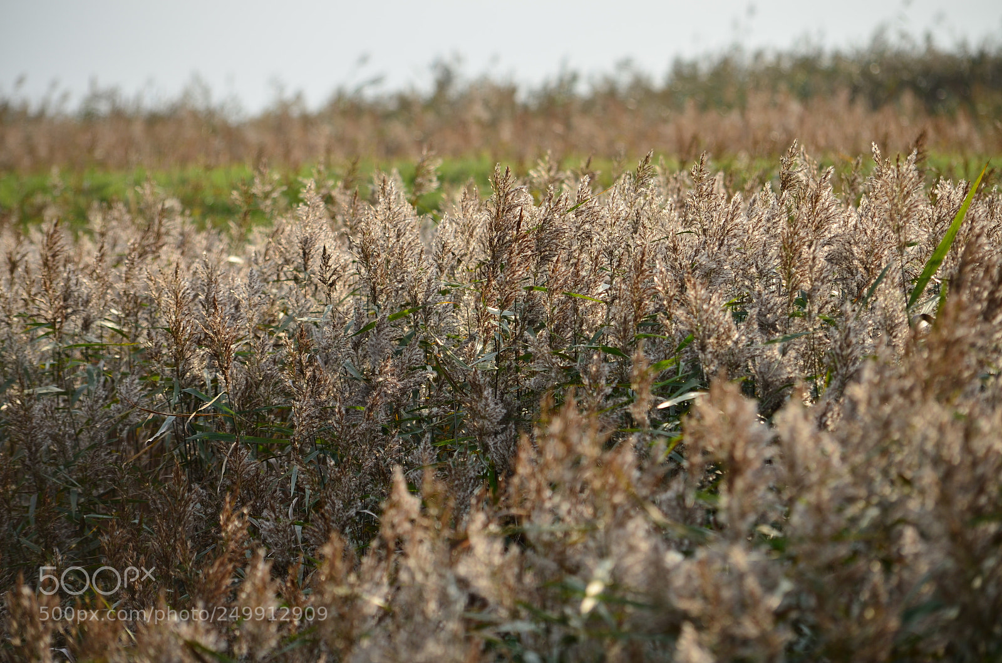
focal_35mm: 248
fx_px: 6873
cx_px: 501
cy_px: 332
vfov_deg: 5.5
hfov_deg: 8.3
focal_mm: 165
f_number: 5
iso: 100
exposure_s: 1/500
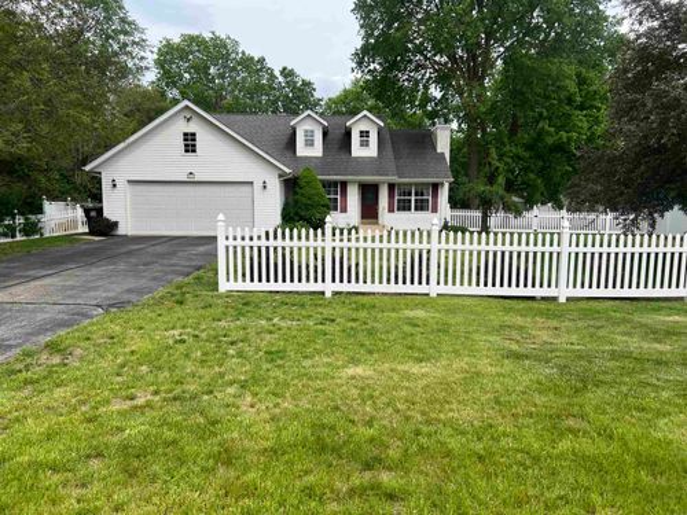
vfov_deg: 53.1
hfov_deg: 67.3
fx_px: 516
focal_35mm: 26
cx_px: 344
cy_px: 258
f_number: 1.5
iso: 50
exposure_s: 1/2841
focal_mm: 5.7
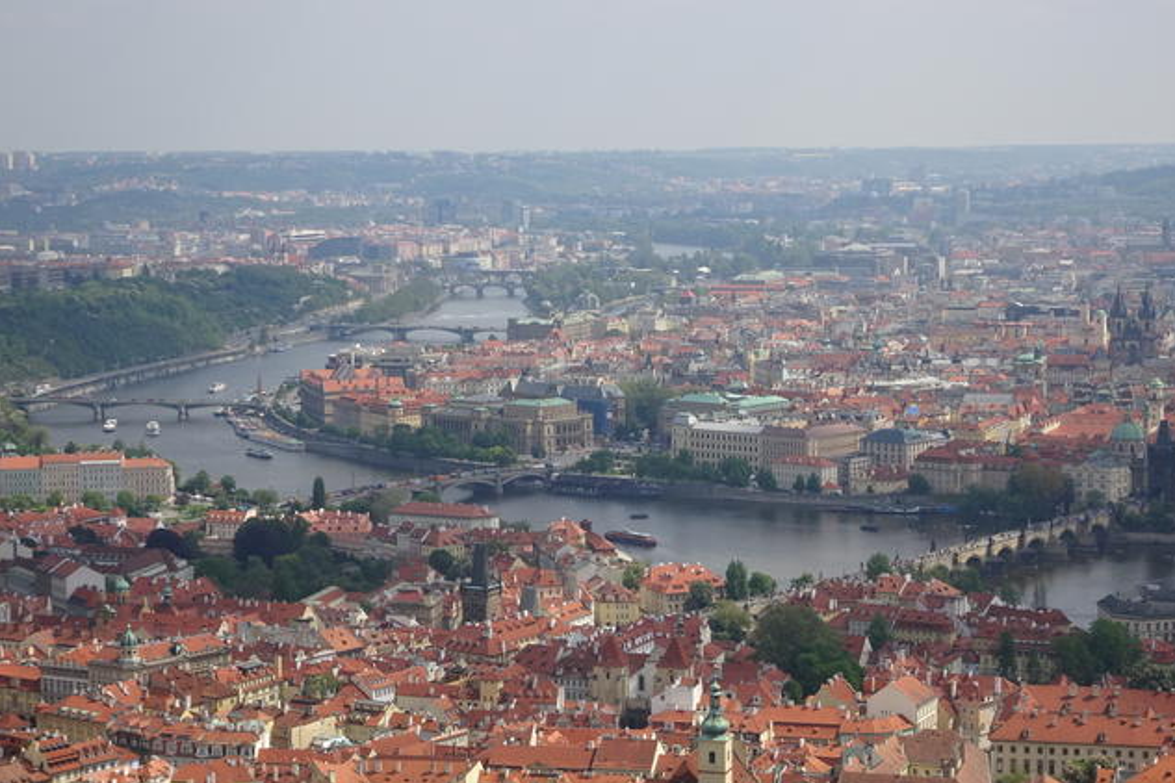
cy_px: 414
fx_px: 2676
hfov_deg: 24.8
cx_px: 592
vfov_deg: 16.7
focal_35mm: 82
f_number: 5
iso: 80
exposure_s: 1/640
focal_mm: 13.26
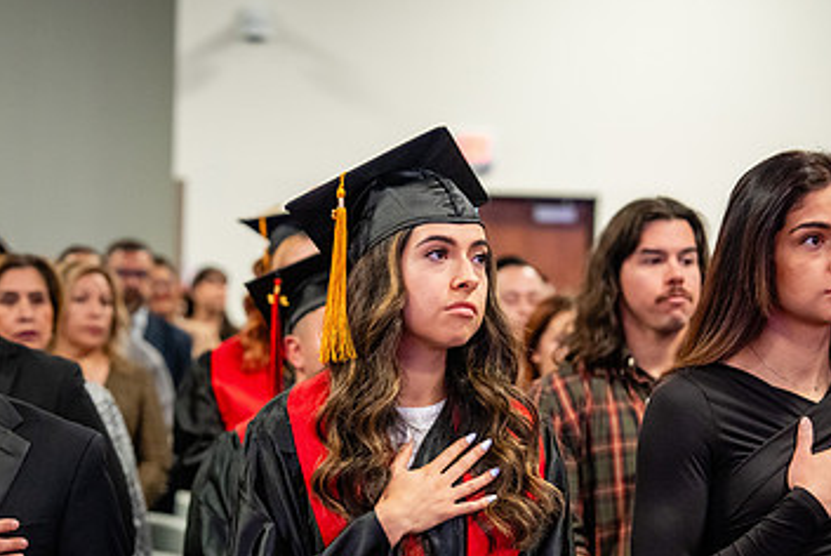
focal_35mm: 115
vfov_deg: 11.9
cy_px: 409
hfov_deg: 17.8
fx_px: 2657
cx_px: 433
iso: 3200
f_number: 2.8
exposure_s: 1/160
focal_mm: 70
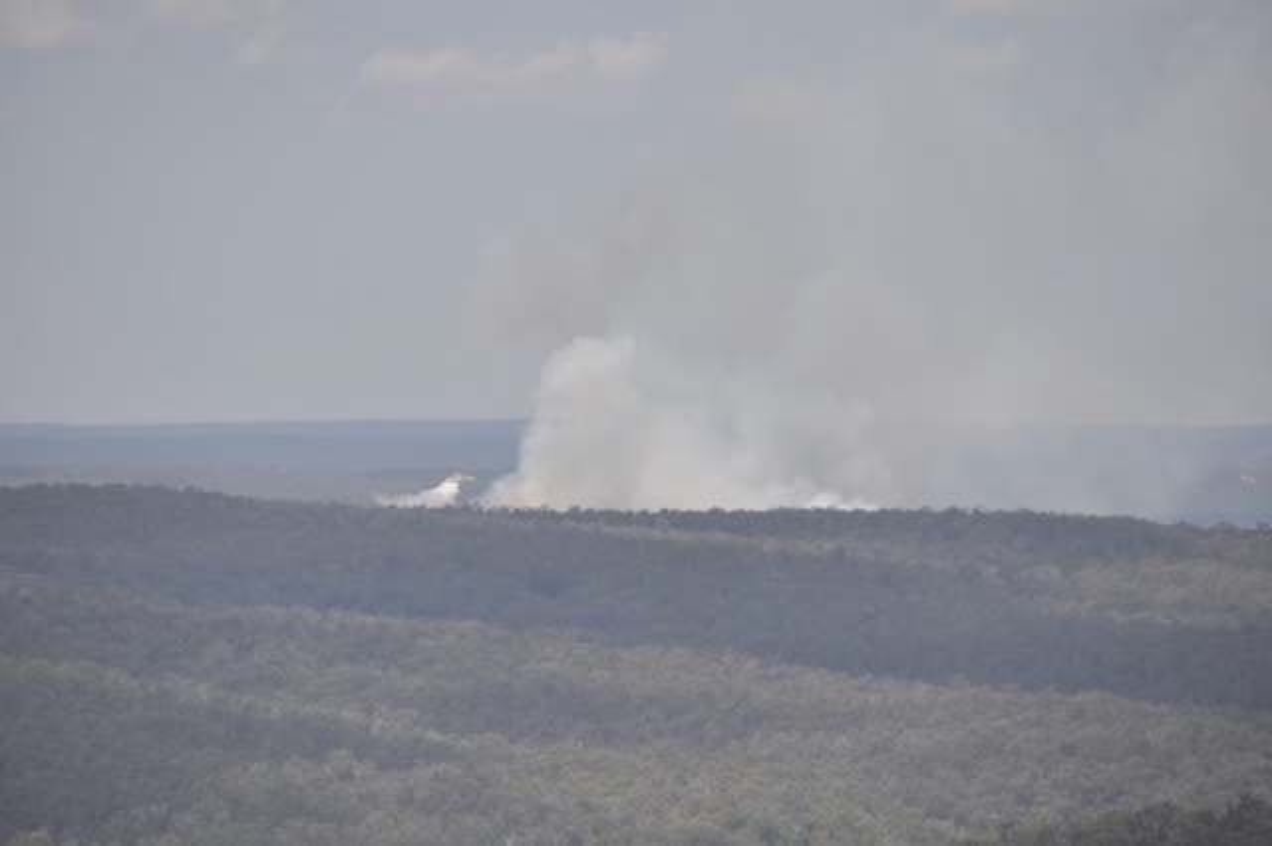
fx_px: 10594
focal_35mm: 300
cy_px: 423
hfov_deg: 6.9
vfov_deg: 4.6
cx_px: 636
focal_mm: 200
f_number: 5.6
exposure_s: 1/2000
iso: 200
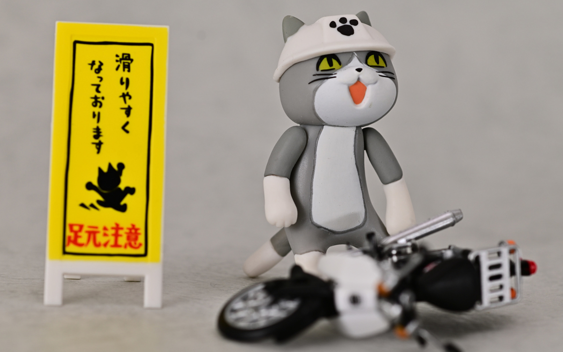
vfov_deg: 13.9
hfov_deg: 22.1
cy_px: 177
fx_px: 1442
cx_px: 280
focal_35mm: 94
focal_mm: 60
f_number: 7.1
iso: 100
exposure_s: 1/2
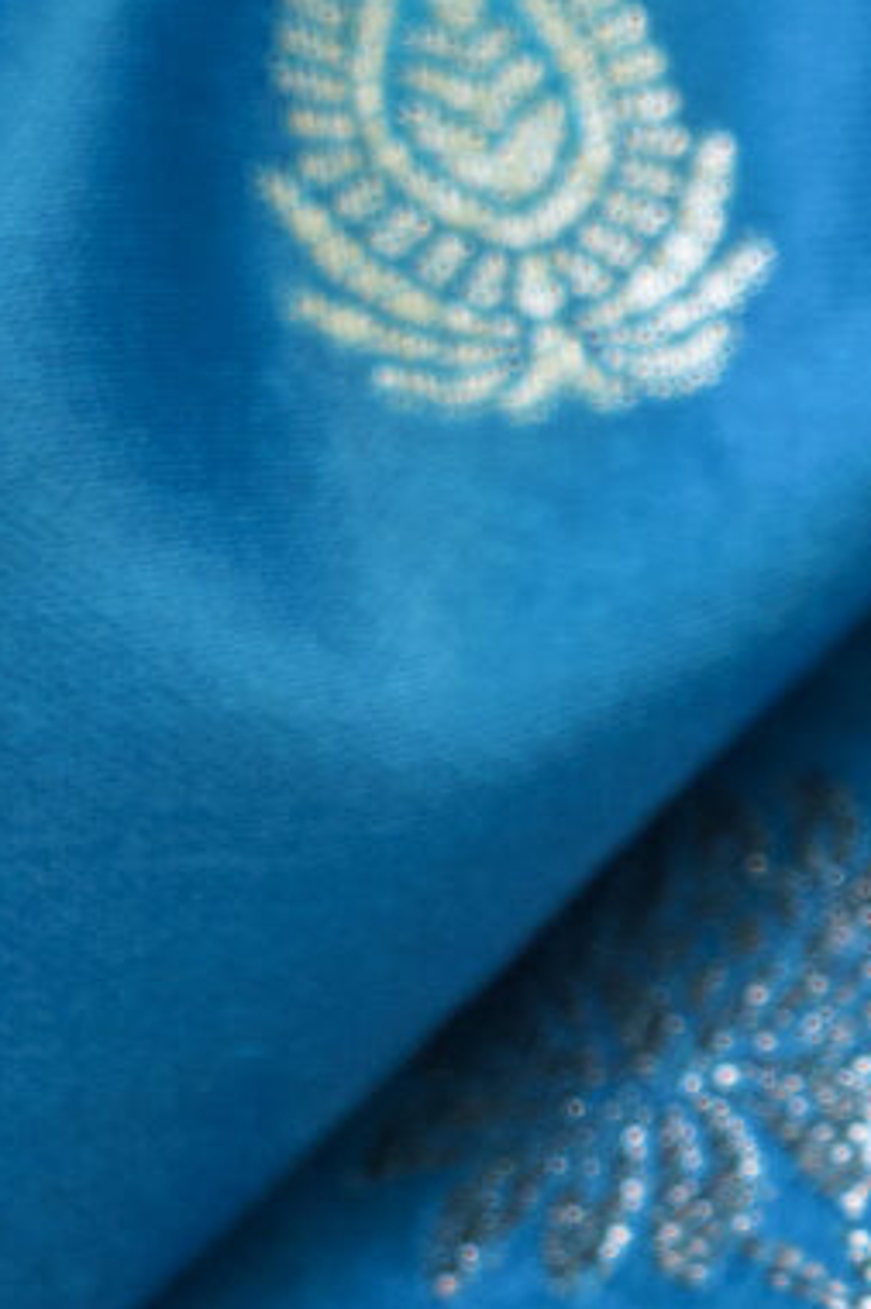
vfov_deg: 2.9
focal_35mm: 708
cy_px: 1423
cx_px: 1547
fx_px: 25716
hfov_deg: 1.9
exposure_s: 1/320
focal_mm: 105
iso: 640
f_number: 4
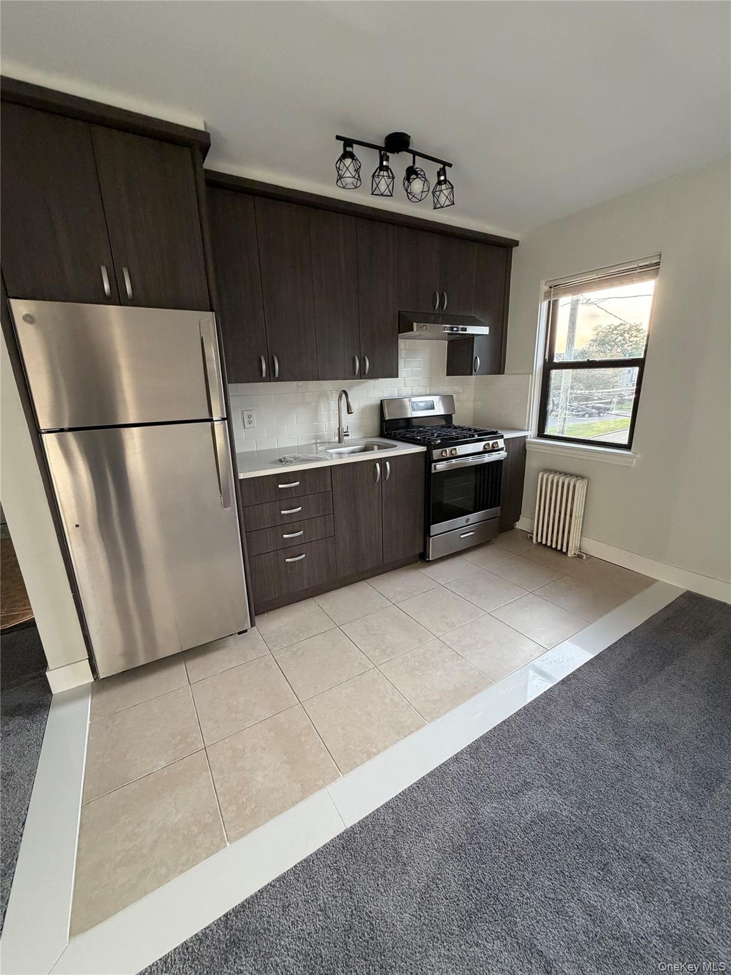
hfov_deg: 85.7
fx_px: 394
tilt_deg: -15.9
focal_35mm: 14
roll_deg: -0.3
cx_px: 366
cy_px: 488
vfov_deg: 102.1
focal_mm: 2.22
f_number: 2.2
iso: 250
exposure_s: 1/121
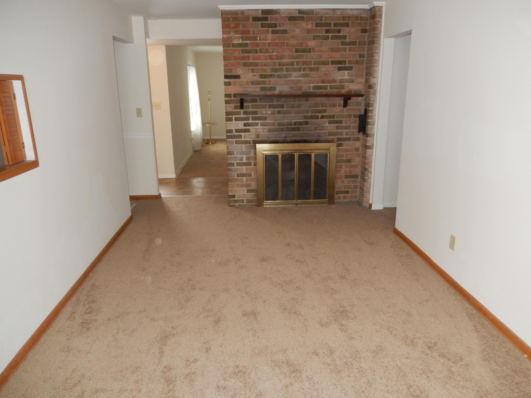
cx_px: 266
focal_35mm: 25
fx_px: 383
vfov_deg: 54.9
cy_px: 199
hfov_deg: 69.4
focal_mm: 4.5
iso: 200
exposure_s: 1/30
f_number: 3.4
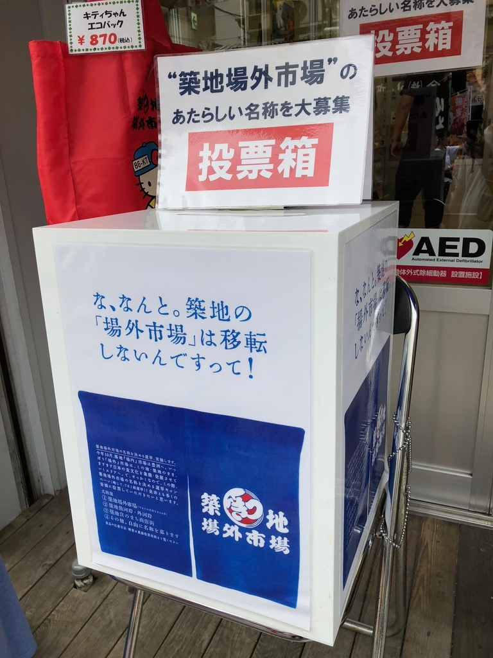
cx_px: 246
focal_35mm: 28
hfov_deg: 49.7
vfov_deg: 63.4
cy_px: 329
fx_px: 532
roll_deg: +3.3
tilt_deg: -16.6
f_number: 1.8
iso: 20
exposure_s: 1/454
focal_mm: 4
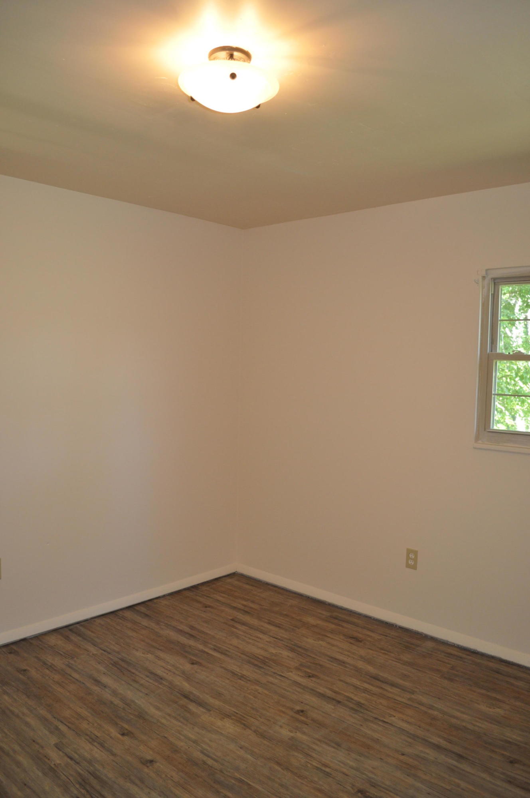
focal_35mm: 27
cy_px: 399
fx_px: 598
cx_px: 265
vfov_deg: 67.4
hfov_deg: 47.8
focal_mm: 18
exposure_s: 1/60
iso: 640
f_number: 3.5
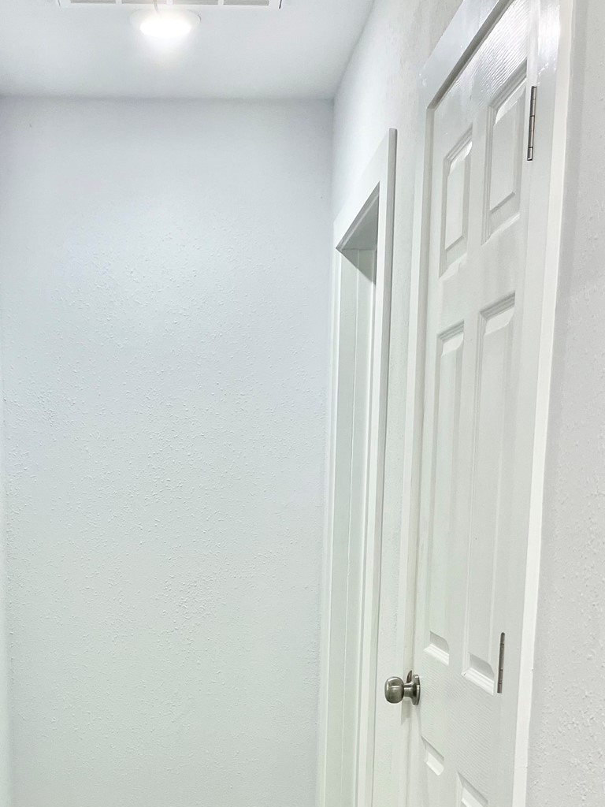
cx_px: 189
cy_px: 742
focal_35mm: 52
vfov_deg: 34.5
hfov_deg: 27.8
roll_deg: +0.0
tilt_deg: -11.5
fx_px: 1212
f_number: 1.6
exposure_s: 1/120
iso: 100
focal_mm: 5.1
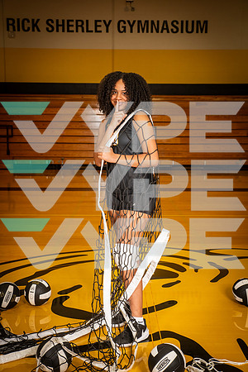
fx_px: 496
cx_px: 124
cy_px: 186
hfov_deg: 28.1
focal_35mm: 48
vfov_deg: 41.1
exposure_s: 1/320
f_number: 7.1
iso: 800
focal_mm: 48
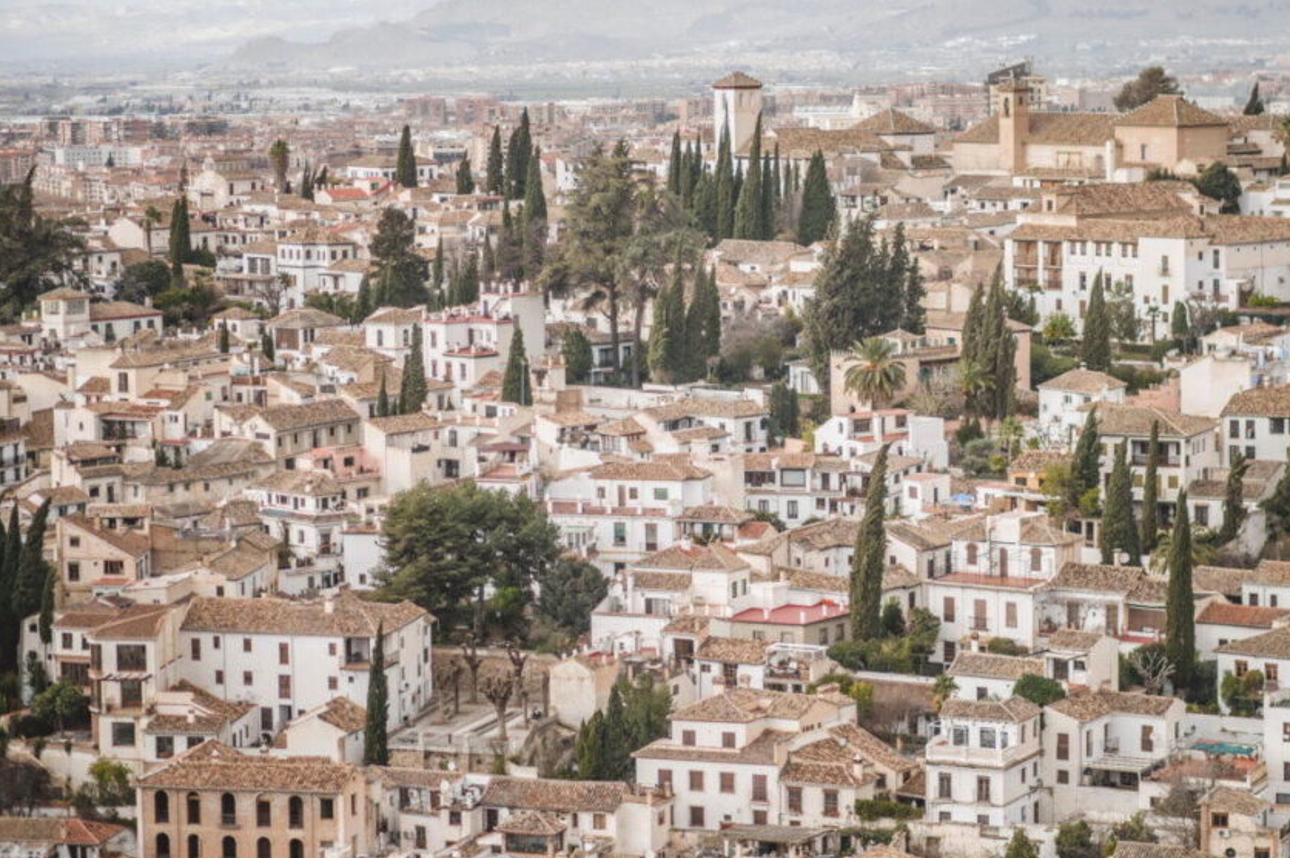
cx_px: 763
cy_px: 360
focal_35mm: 104
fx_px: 3724
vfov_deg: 13.1
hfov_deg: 19.6
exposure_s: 1/500
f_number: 1.8
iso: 200
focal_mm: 85
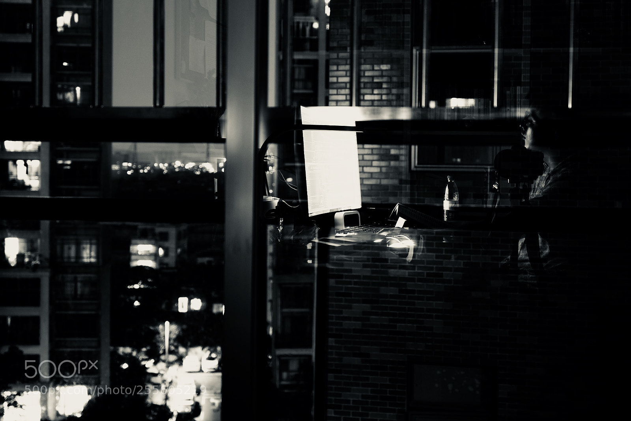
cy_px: 210
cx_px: 316
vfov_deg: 37.9
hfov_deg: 54.4
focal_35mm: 35
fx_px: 613
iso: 100
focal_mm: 35
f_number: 2.8
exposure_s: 13
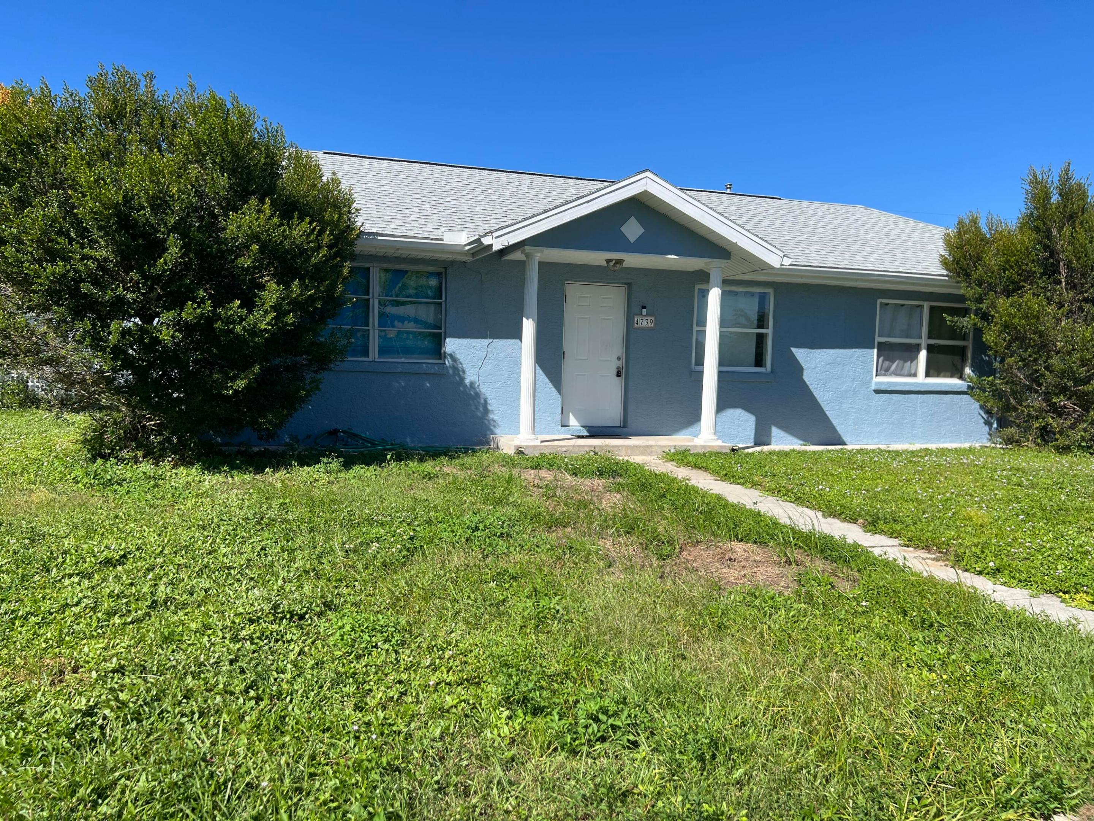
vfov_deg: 53.1
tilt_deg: -3.3
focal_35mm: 26
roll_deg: -1.4
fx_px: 822
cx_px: 547
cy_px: 410
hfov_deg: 67.3
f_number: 1.5
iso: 50
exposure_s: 1/3356
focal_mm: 5.7
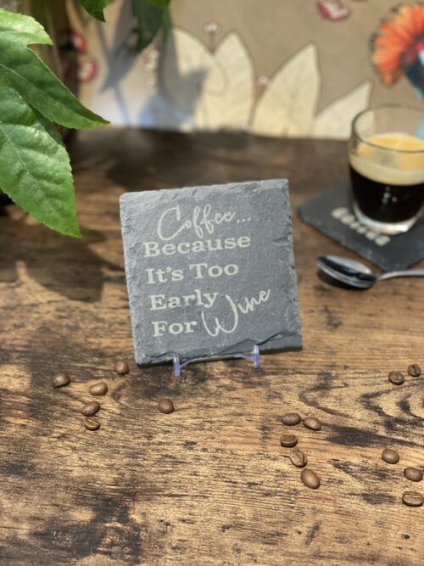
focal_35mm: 52
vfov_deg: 36.8
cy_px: 283
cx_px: 212
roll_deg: +0.1
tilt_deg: -39.2
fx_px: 850
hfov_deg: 28.0
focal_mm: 6
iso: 400
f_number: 2
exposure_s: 1/33
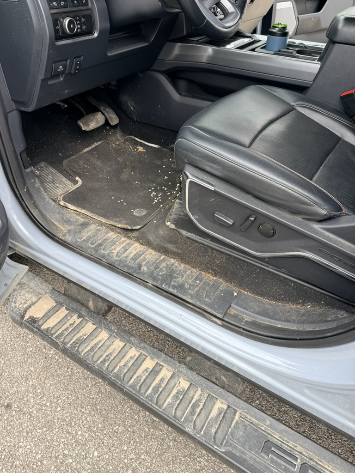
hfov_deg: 56.8
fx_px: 328
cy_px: 236
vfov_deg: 71.6
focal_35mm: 24
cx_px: 178
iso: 80
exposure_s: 1/360
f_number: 1.78
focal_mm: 6.76
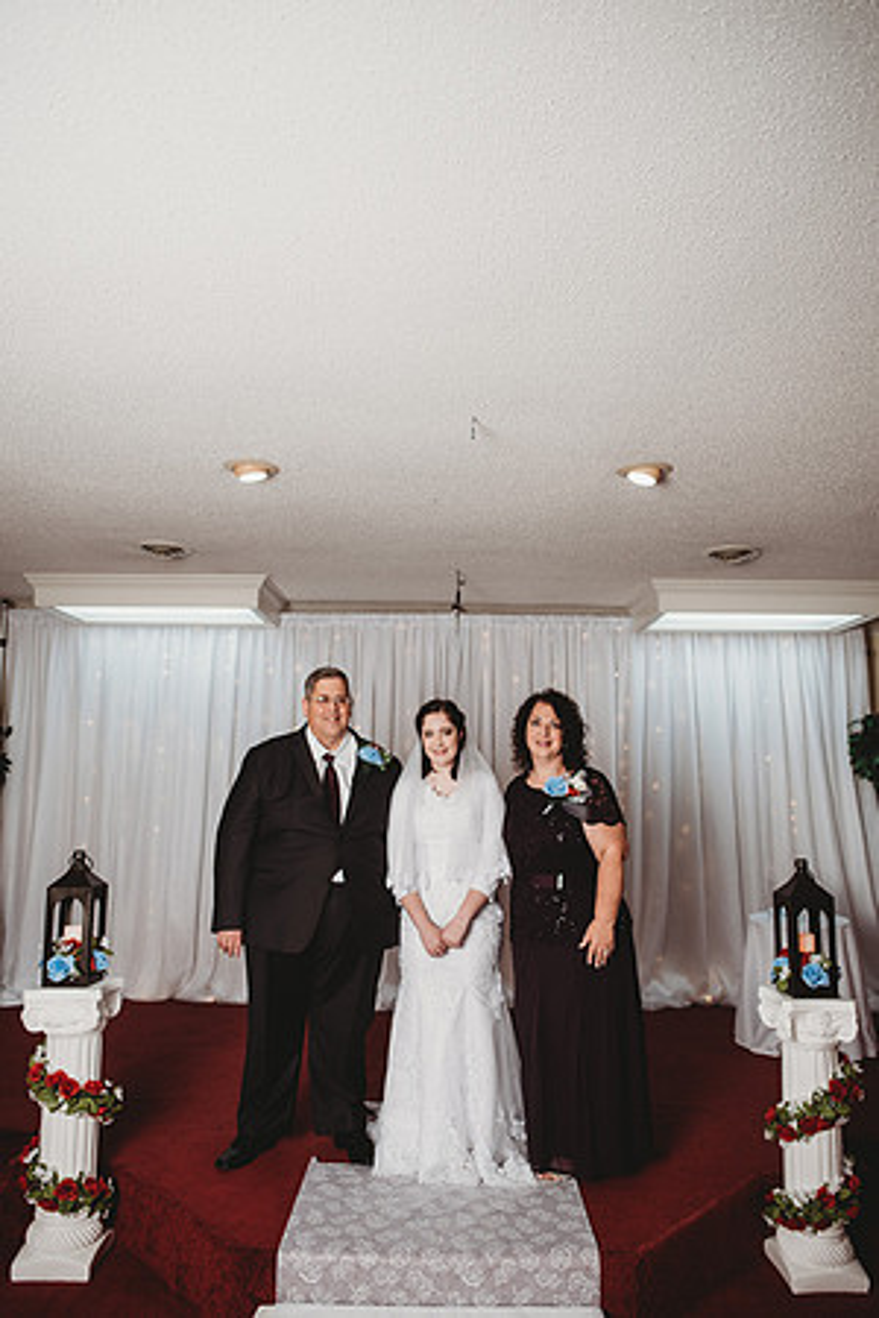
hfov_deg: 53.1
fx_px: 879
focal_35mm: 24
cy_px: 659
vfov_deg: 73.7
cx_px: 440
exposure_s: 1/160
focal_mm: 24
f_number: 2.8
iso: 100
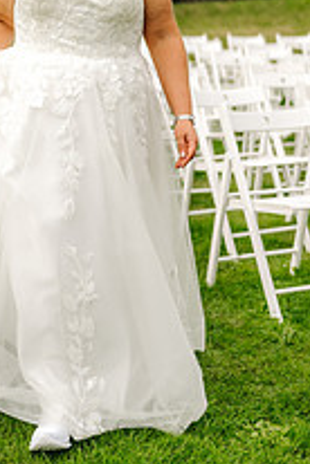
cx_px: 92
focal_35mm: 76
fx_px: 982
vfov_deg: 26.1
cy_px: 78
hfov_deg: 17.9
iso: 100
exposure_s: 1/5000
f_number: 1.4
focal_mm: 35
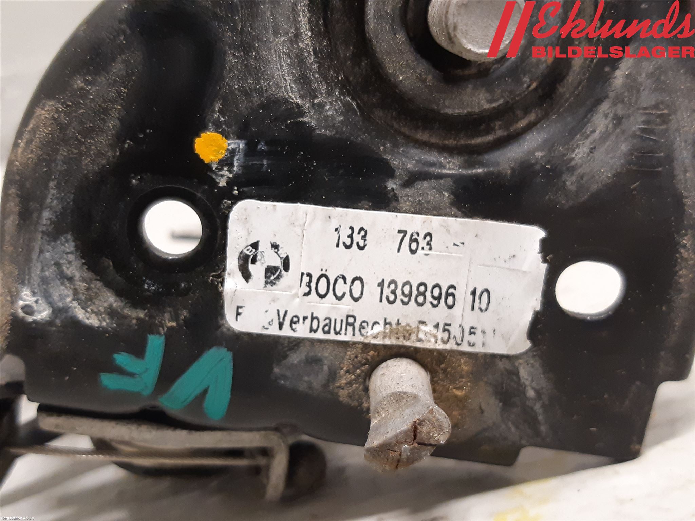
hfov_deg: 67.3
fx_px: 522
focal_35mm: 26
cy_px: 260
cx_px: 348
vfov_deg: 53.1
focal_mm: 3.93
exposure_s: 1/25
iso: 200
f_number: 1.7
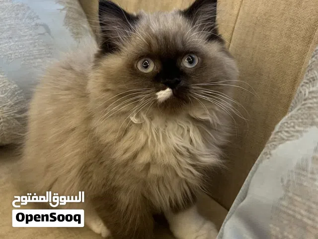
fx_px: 239
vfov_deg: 53.1
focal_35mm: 26
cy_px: 120
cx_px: 159
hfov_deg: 67.3
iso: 160
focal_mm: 5.7
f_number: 1.5
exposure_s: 1/50
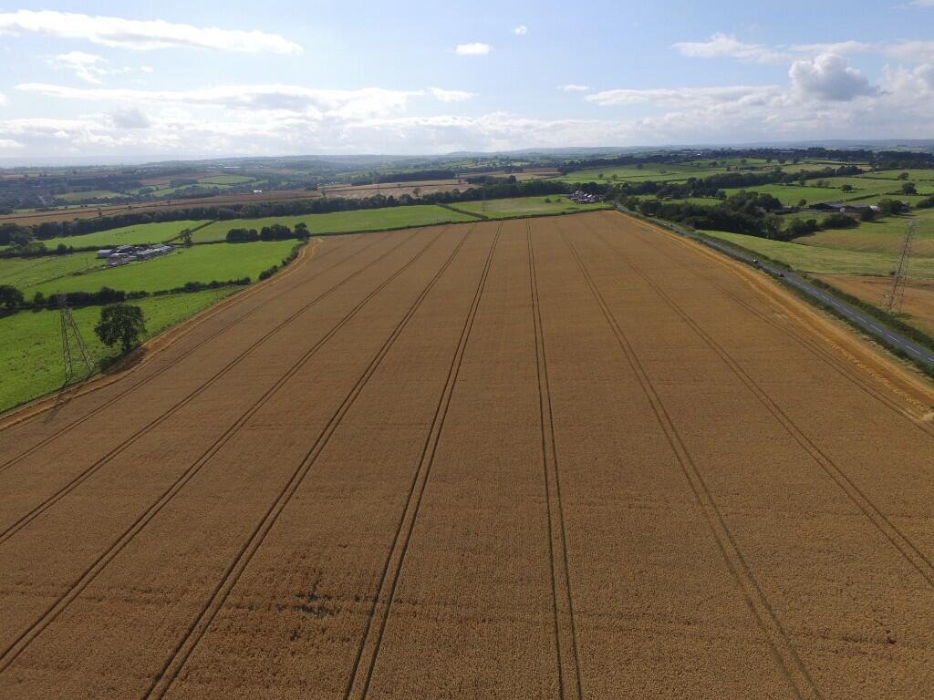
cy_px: 350
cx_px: 467
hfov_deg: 81.7
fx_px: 540
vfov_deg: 66.0
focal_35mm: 20
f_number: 2.8
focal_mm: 3.61
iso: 100
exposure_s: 1/1506
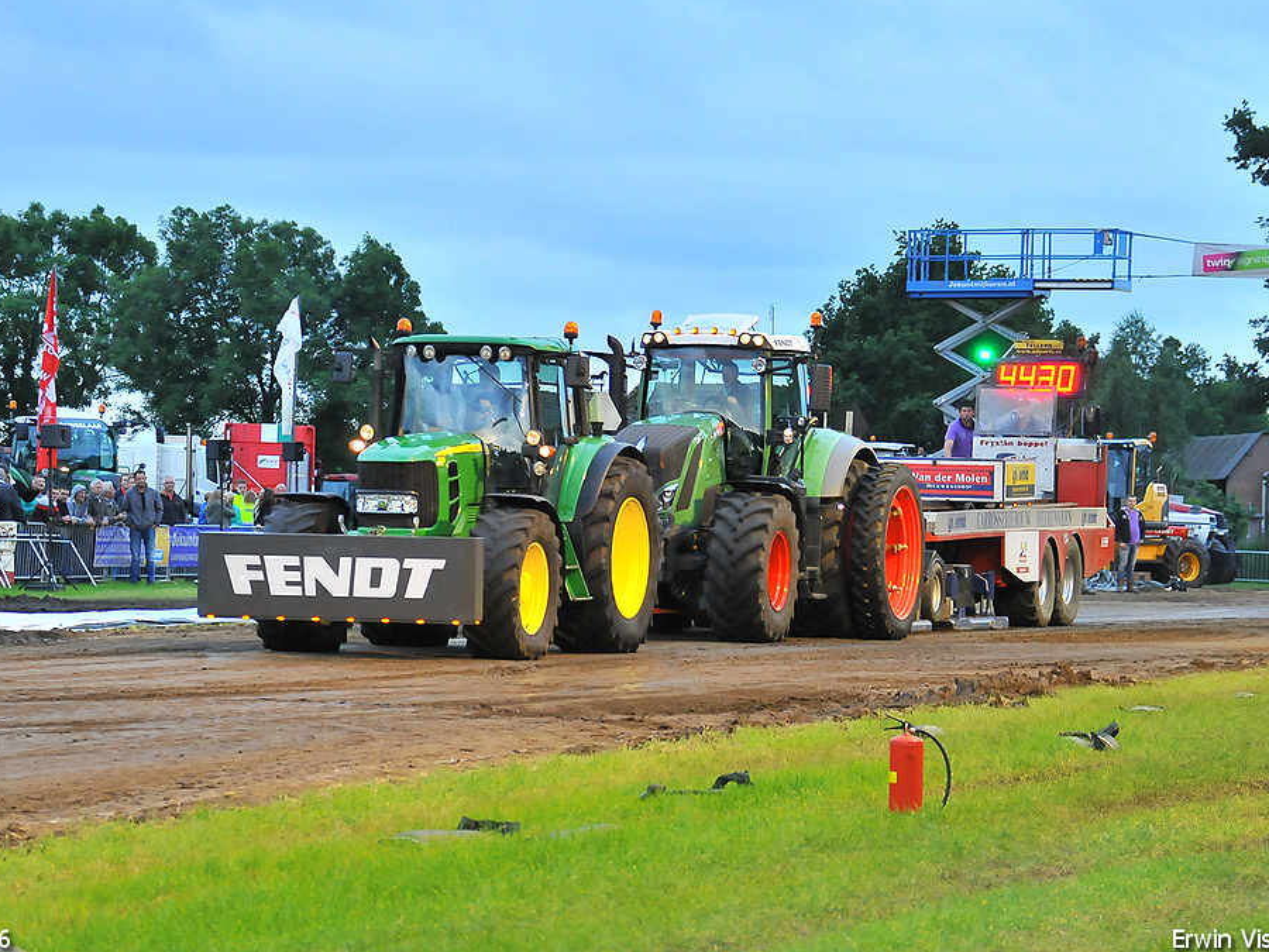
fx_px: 5169
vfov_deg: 10.5
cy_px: 474
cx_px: 592
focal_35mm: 141
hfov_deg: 14.0
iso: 1000
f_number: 5.6
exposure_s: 1/100
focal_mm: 86
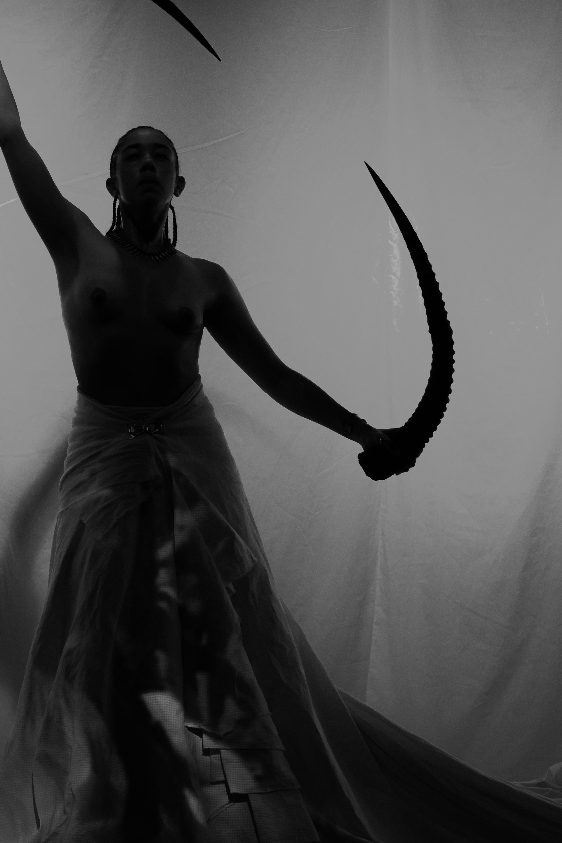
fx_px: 2904
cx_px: 191
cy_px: 276
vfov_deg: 16.5
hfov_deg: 11.0
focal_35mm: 124
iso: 3200
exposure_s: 1/100
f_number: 3.5
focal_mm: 76
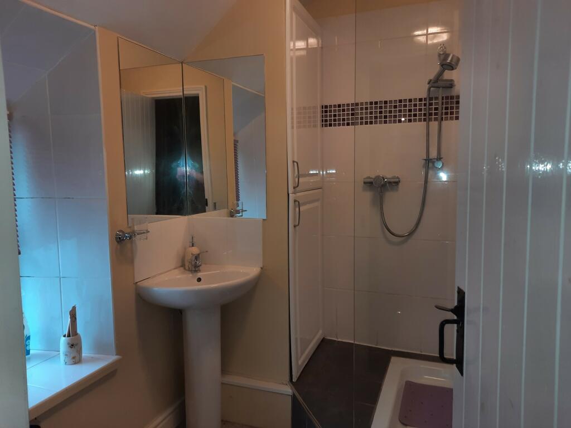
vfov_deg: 54.9
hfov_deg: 69.4
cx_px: 286
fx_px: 412
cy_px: 214
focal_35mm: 25
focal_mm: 4.6
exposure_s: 1/50
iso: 64
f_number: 2
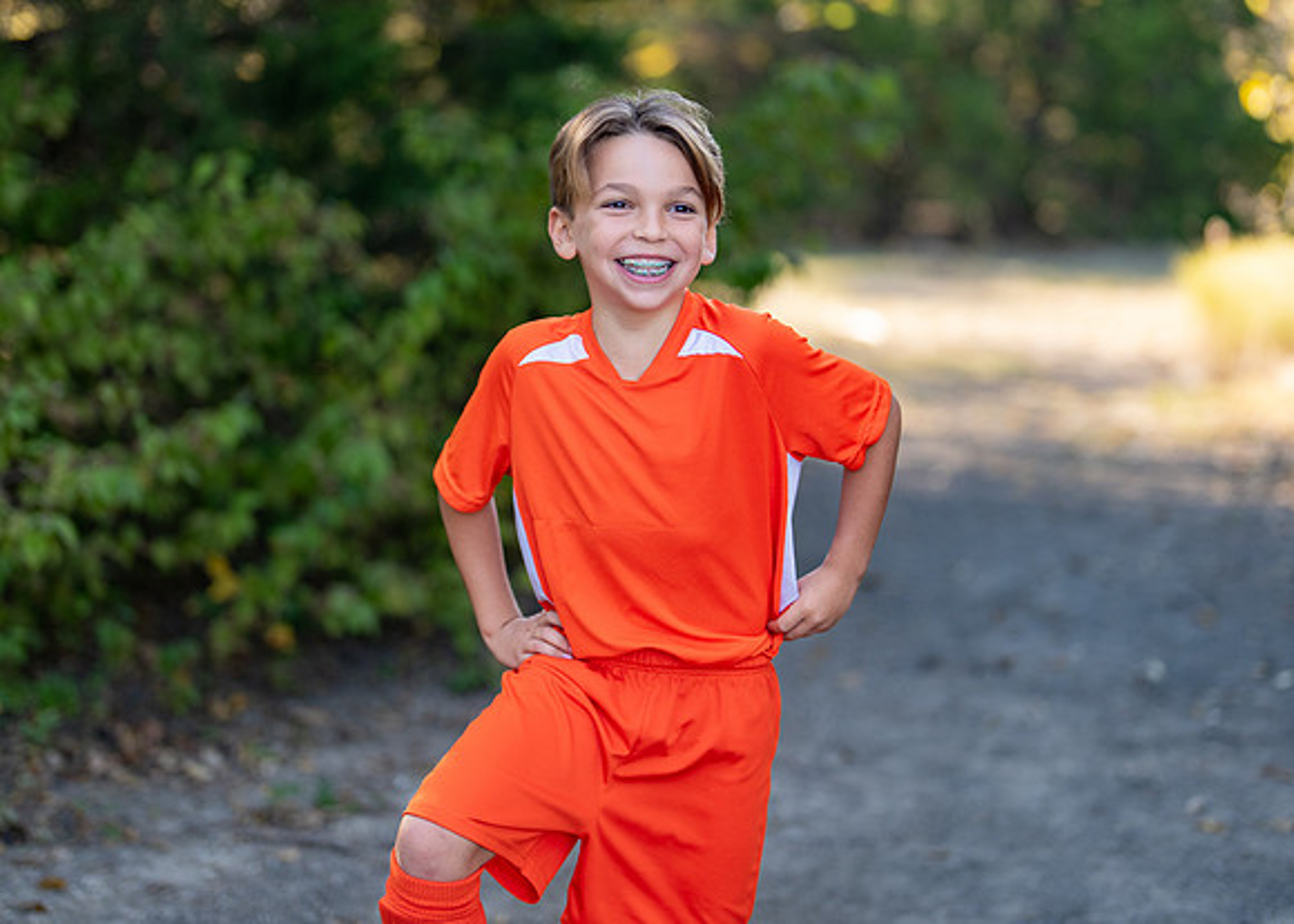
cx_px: 624
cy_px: 328
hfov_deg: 29.1
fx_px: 2492
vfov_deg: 20.9
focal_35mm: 68
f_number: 1.2
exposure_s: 1/1000
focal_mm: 50
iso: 100
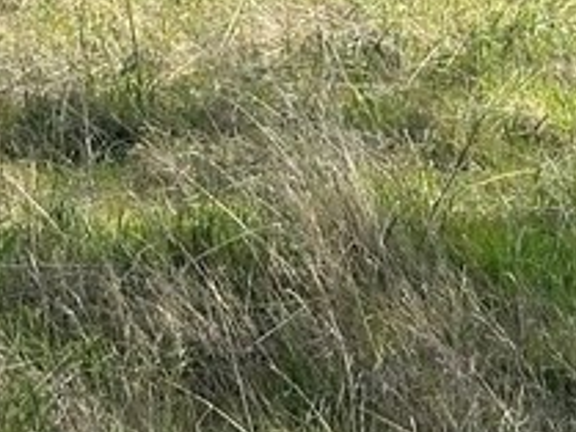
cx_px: 648
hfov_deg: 8.3
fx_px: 3913
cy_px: -322
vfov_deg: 6.2
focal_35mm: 235
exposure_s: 1/1541
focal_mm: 6.86
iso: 64
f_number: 1.78
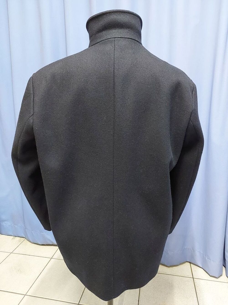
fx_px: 220
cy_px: 152
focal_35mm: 25
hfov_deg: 54.9
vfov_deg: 69.4
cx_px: 114
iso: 1000
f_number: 1.8
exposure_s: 1/25
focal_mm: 5.23
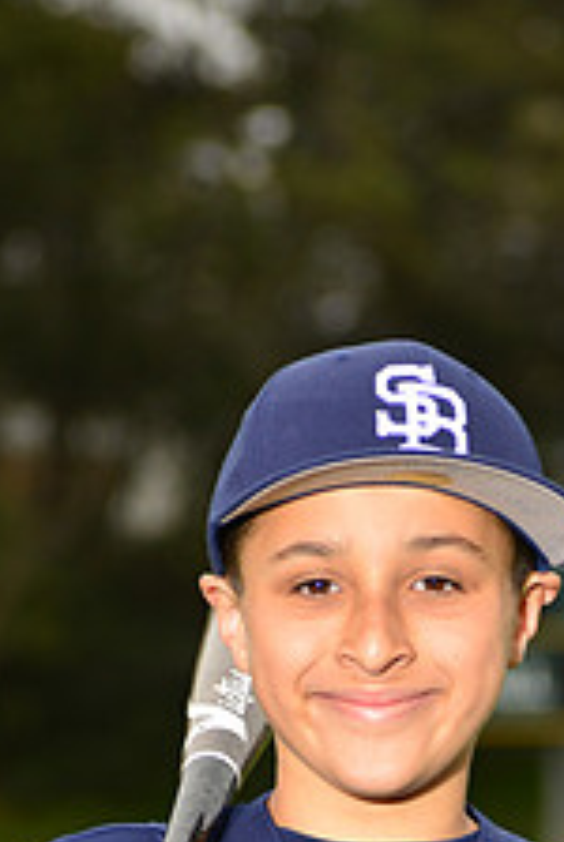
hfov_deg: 4.0
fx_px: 8176
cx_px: 348
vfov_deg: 5.9
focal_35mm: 349
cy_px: 1049
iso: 200
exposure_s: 1/200
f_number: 6.3
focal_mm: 135
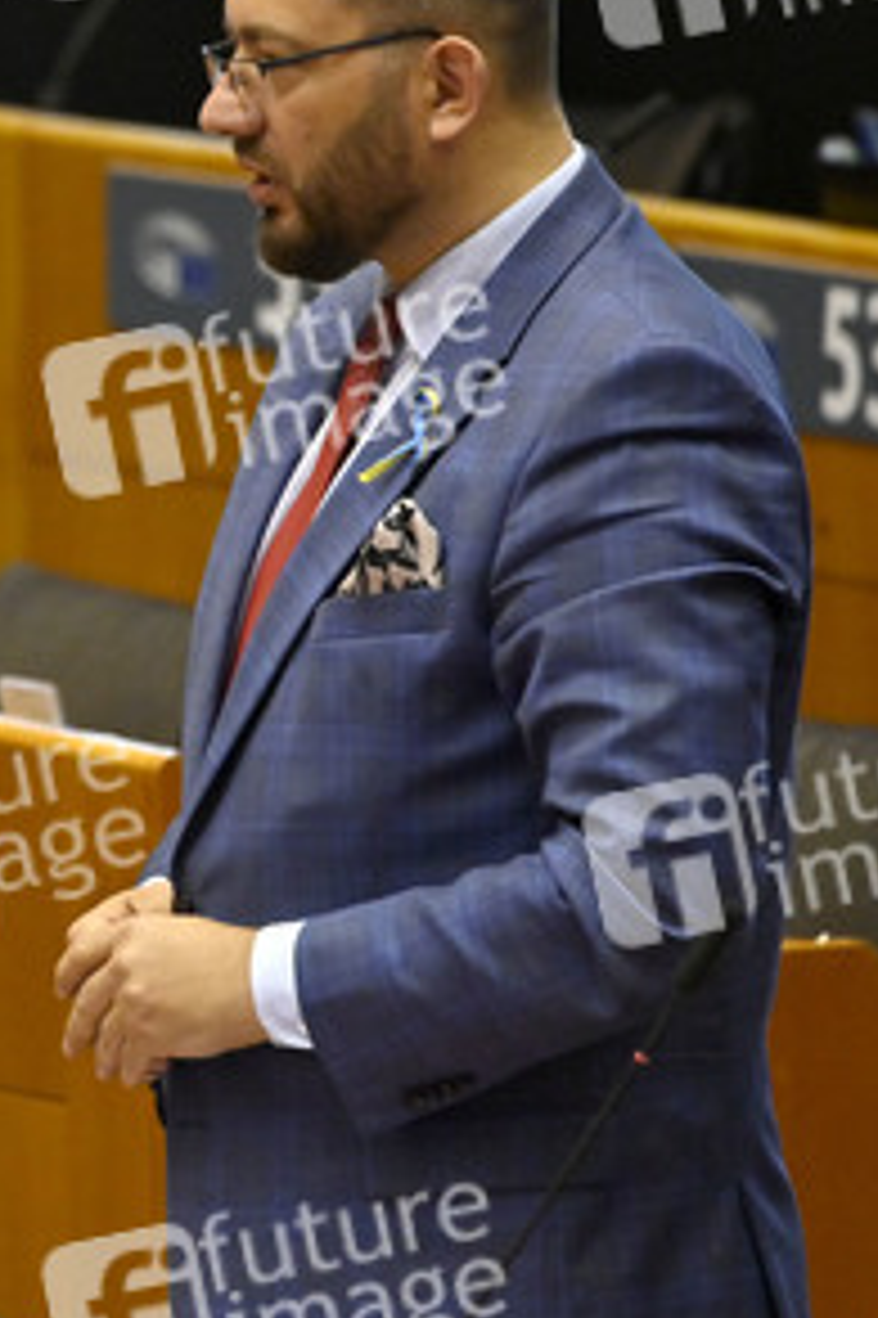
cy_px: 616
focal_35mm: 820
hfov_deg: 1.7
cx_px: 407
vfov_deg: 2.5
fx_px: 30031
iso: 4000
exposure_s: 1/500
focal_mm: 600
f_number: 6.3
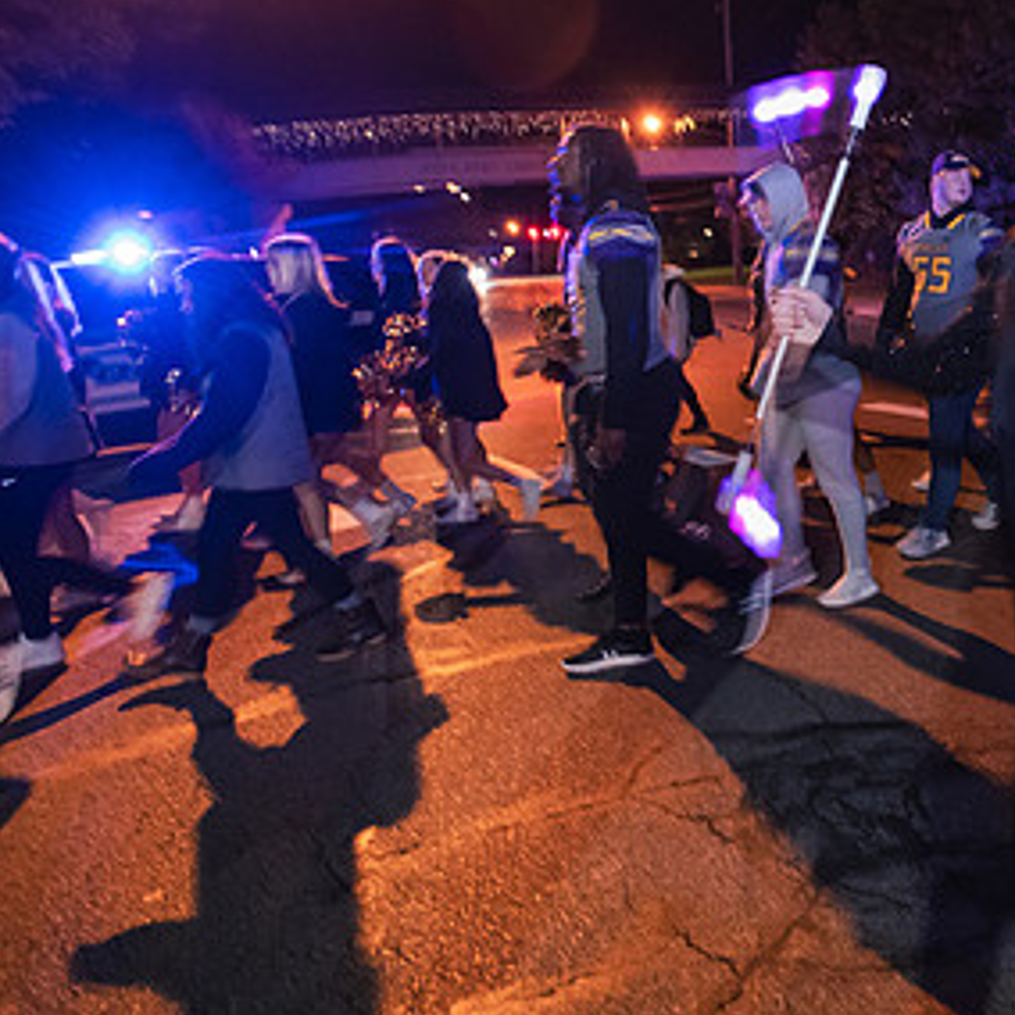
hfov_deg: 43.7
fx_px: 1095
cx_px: 979
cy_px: 377
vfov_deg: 49.2
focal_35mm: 33
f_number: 3.5
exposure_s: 1/40
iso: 5000
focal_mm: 19
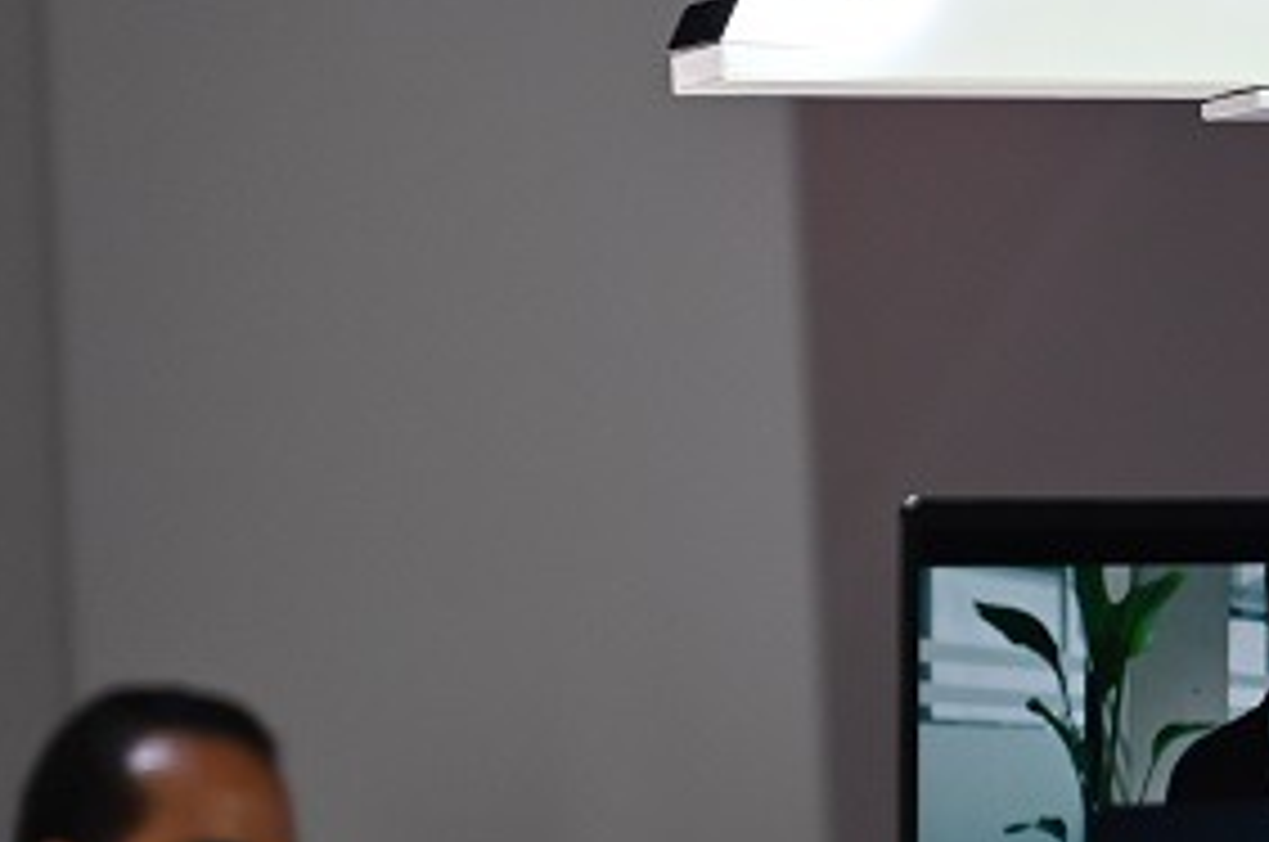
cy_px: 453
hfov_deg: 9.6
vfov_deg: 6.6
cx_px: 2106
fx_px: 7249
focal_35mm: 206
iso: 500
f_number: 4
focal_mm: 58
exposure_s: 1/125
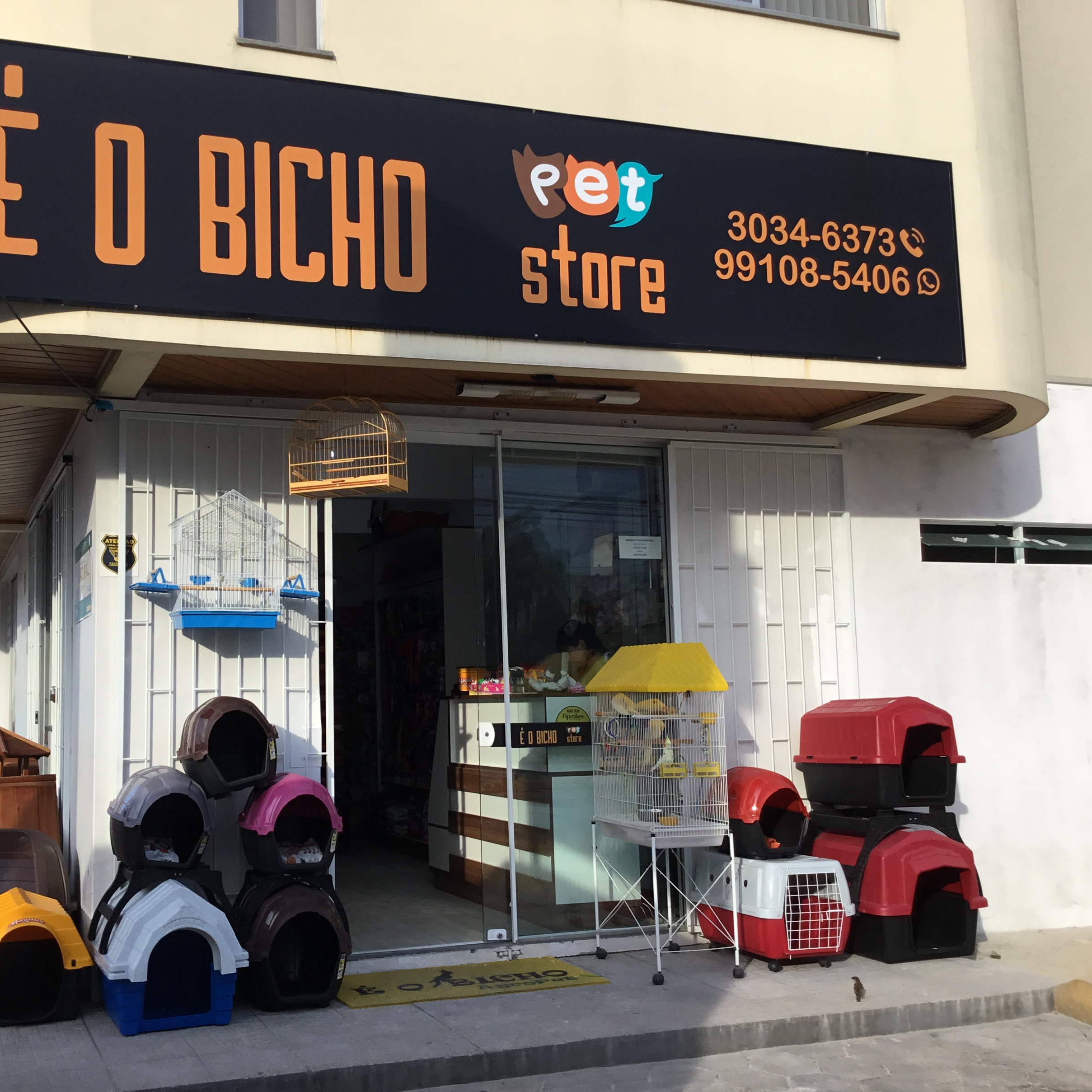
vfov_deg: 44.9
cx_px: 407
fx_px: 1321
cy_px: 552
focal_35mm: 37
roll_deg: +0.7
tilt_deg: +6.2
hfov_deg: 44.5
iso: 25
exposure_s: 1/471
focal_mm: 3.3
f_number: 2.4
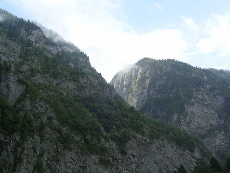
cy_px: 86
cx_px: 115
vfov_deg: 39.7
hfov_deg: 51.3
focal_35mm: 36
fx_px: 239
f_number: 4.8
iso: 71
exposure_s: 1/241
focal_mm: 5.6
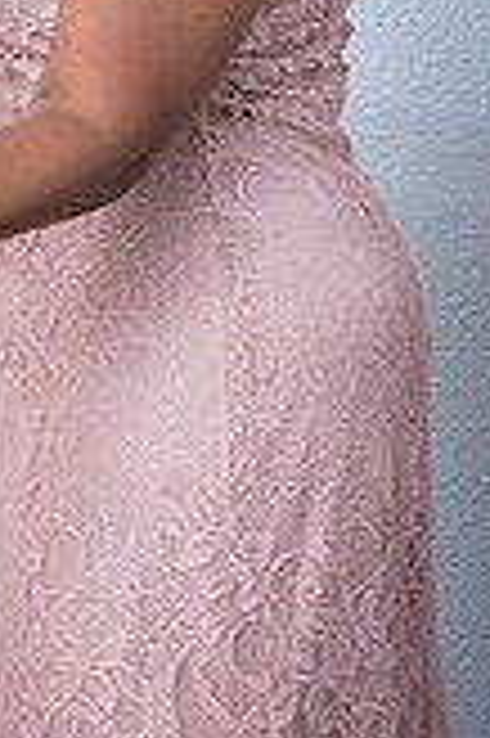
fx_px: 3662
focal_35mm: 179
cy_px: -70
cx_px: -737
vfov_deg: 11.3
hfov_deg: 7.1
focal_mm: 48
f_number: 6.3
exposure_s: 1/160
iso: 1250
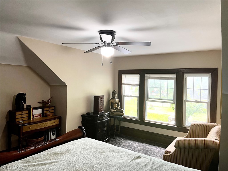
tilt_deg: -1.8
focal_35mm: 26
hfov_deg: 67.3
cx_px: 114
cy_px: 86
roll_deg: -1.5
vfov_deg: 53.1
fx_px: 171
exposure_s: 1/72
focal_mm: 5.7
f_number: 1.5
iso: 125
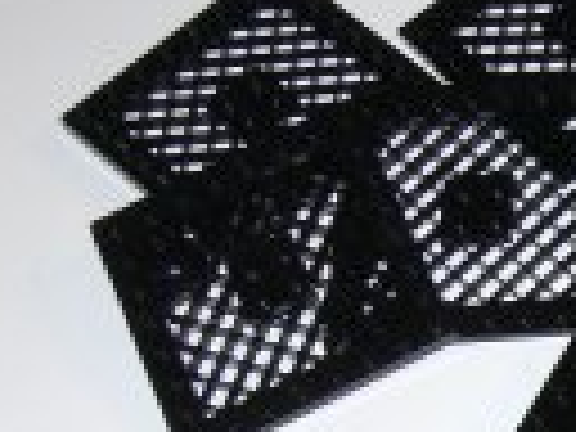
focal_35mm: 164
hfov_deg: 10.5
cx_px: 1328
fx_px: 2729
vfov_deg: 9.0
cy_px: 333
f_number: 6.3
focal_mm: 7.4
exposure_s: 1/30
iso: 80
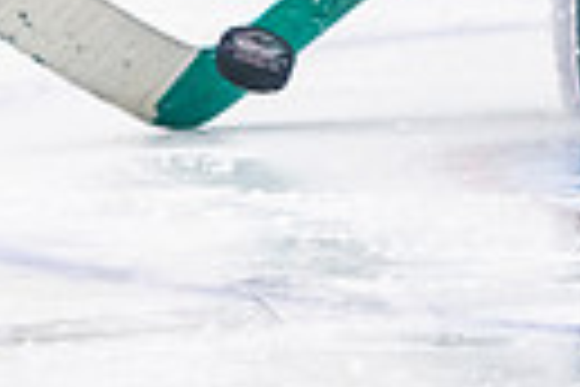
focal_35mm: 1189
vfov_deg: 1.2
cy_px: -596
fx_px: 19155
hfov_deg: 1.7
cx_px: 710
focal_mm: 145
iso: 2500
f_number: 3.2
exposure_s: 1/640
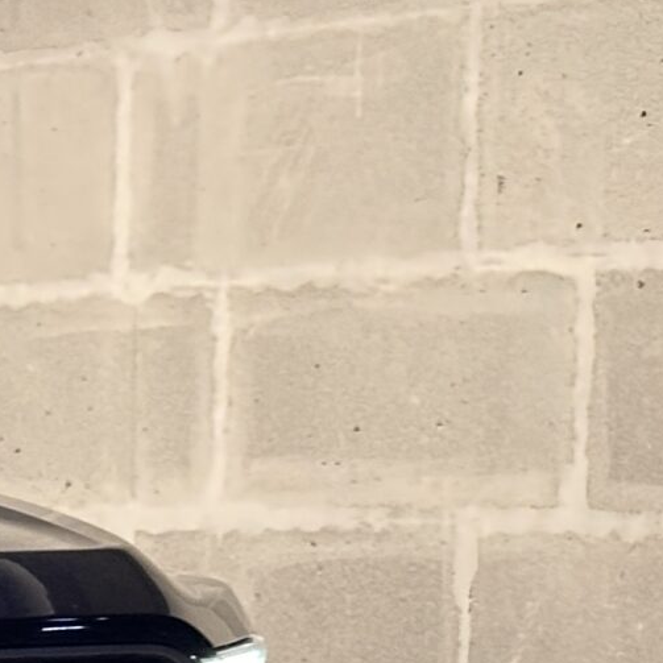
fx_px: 4681
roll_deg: +0.6
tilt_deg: -4.6
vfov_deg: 8.0
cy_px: 902
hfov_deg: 7.5
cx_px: -975
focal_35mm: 216
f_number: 1.78
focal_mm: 6.86
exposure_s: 1/33
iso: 200
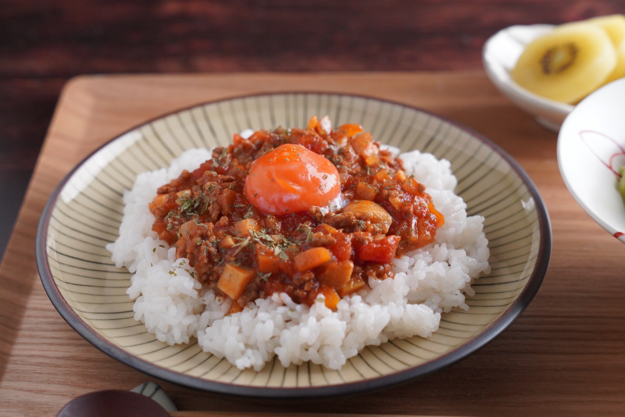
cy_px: 208
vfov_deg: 19.5
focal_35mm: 70
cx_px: 312
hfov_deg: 28.8
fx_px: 1215
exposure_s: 1/250
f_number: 6.3
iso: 6400
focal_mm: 70
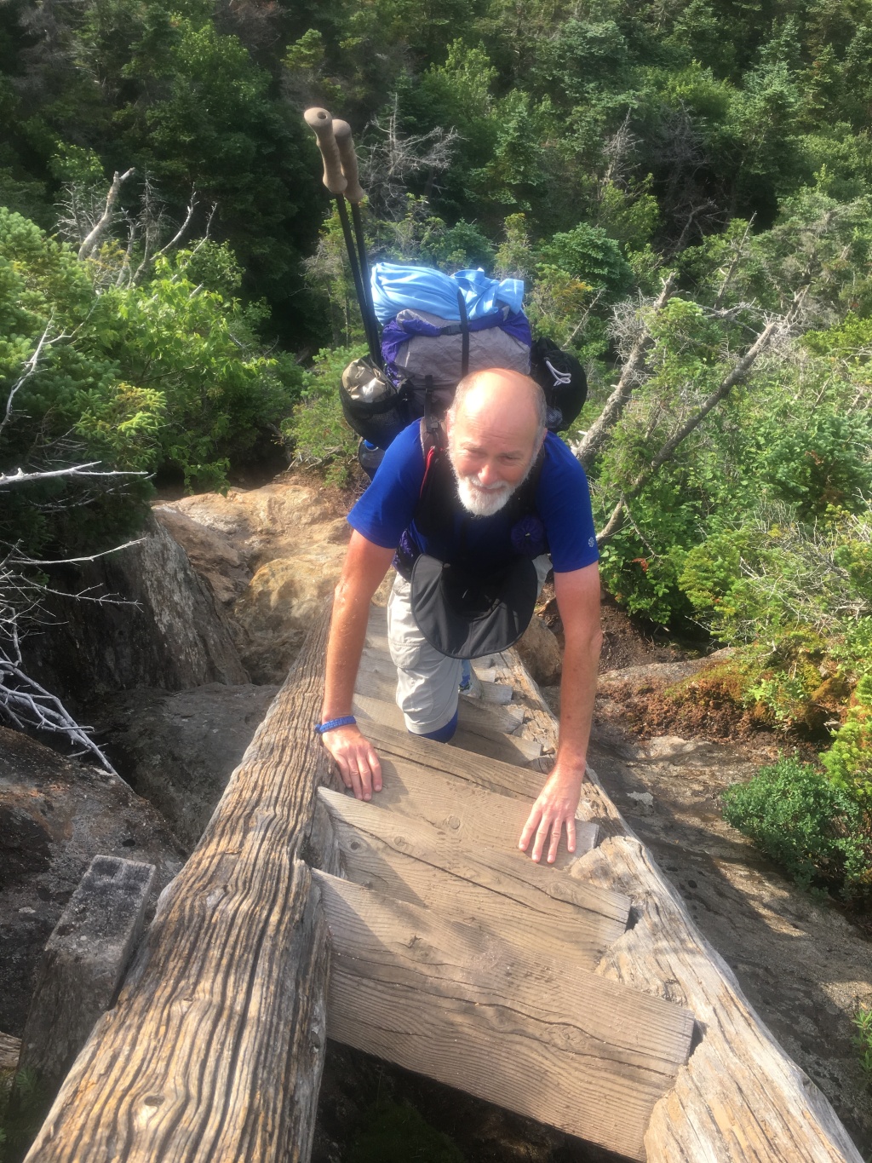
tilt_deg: -57.6
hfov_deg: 48.2
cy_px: 582
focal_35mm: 29
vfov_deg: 61.7
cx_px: 436
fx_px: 974
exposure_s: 1/264
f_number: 2.2
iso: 25
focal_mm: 4.15
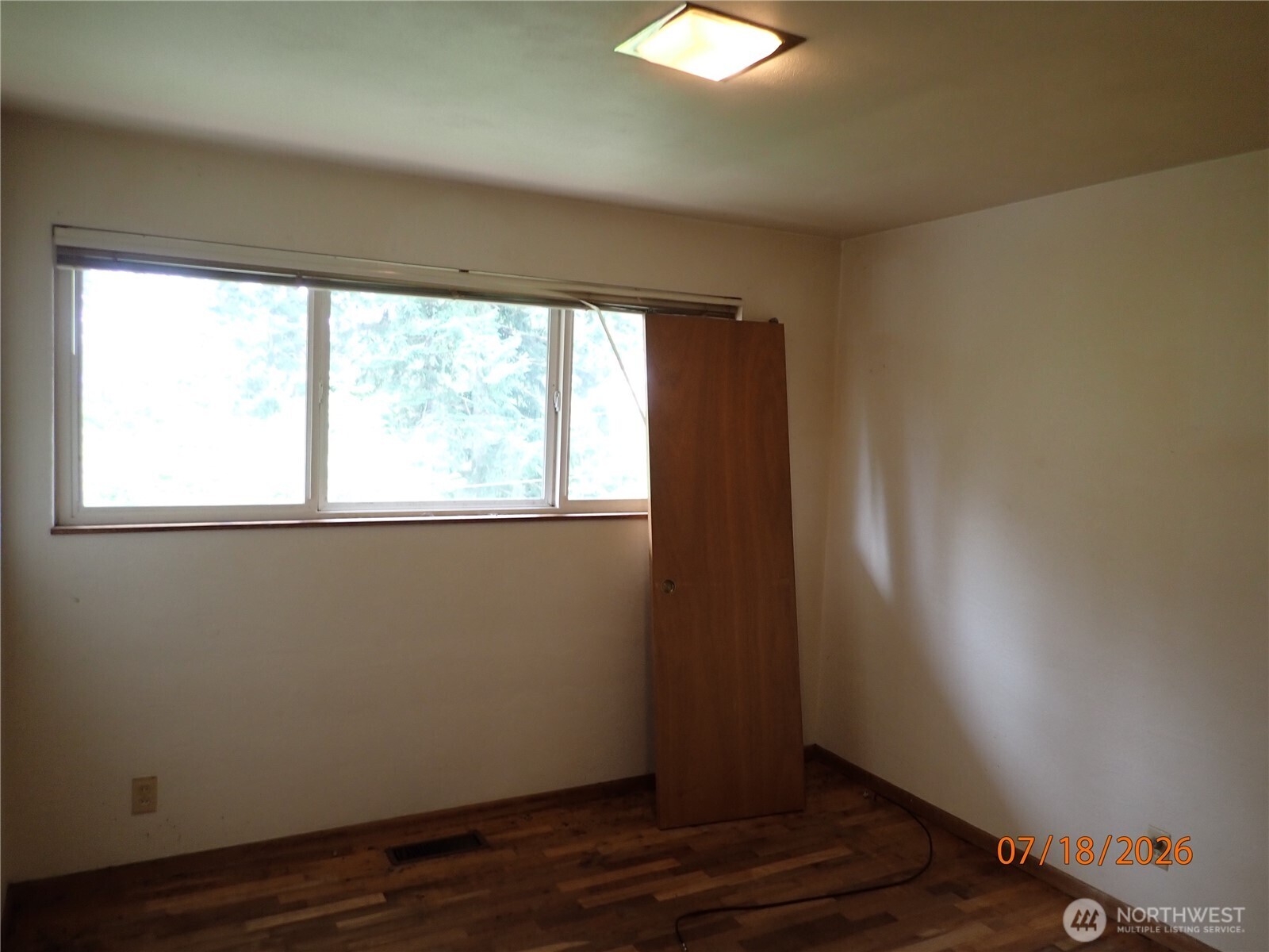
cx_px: 634
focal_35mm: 25
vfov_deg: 54.9
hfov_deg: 69.4
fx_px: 916
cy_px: 476
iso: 200
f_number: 2
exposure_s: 1/40
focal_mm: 4.5
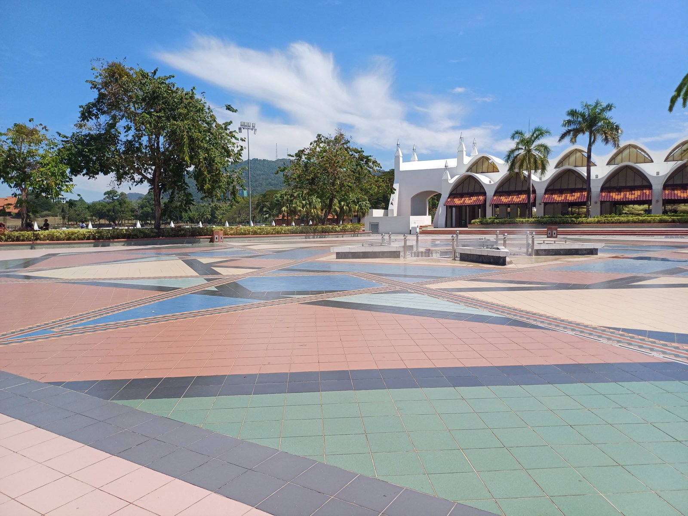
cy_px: 258
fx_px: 497
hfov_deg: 69.4
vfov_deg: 54.9
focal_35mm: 25
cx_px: 344
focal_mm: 4.65
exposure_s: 1/1658
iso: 50
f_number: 1.8
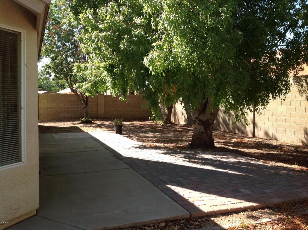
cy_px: 115
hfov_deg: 52.7
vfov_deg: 40.6
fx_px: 311
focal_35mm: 35
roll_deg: -0.8
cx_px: 154
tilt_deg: -4.2
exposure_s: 1/496
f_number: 2.4
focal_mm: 4.28
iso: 50
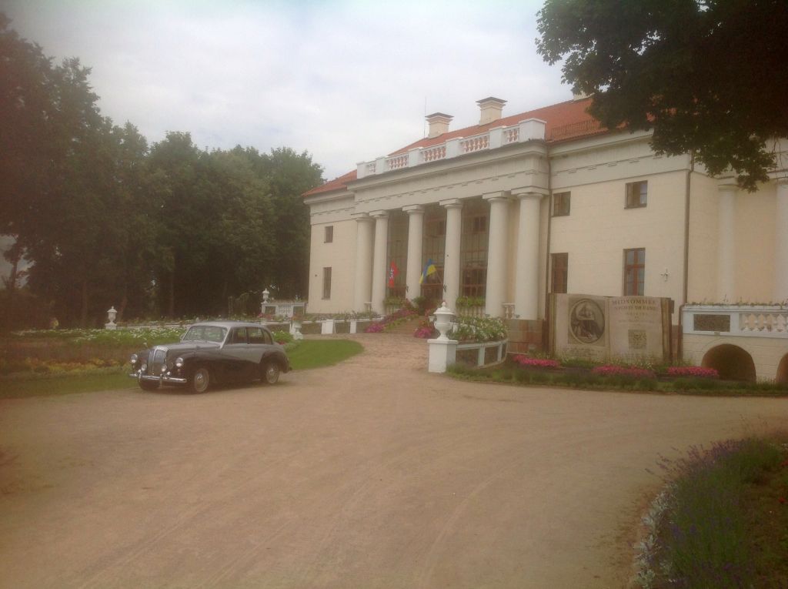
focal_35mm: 35
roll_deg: -3.0
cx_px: 394
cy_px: 294
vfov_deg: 40.6
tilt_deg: +2.0
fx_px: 796
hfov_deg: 52.7
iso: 50
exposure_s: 1/2016
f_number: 2.4
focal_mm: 4.28
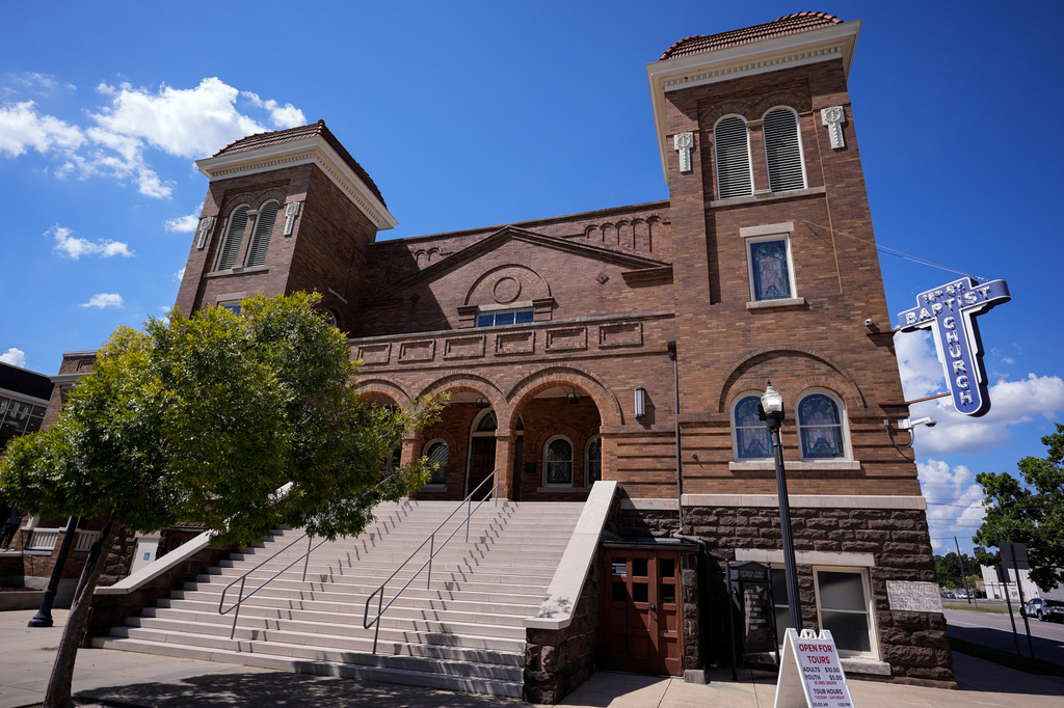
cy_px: 354
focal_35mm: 20
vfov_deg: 61.9
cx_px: 532
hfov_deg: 84.0
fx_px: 591
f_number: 2
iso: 250
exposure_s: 1/12800
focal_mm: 20
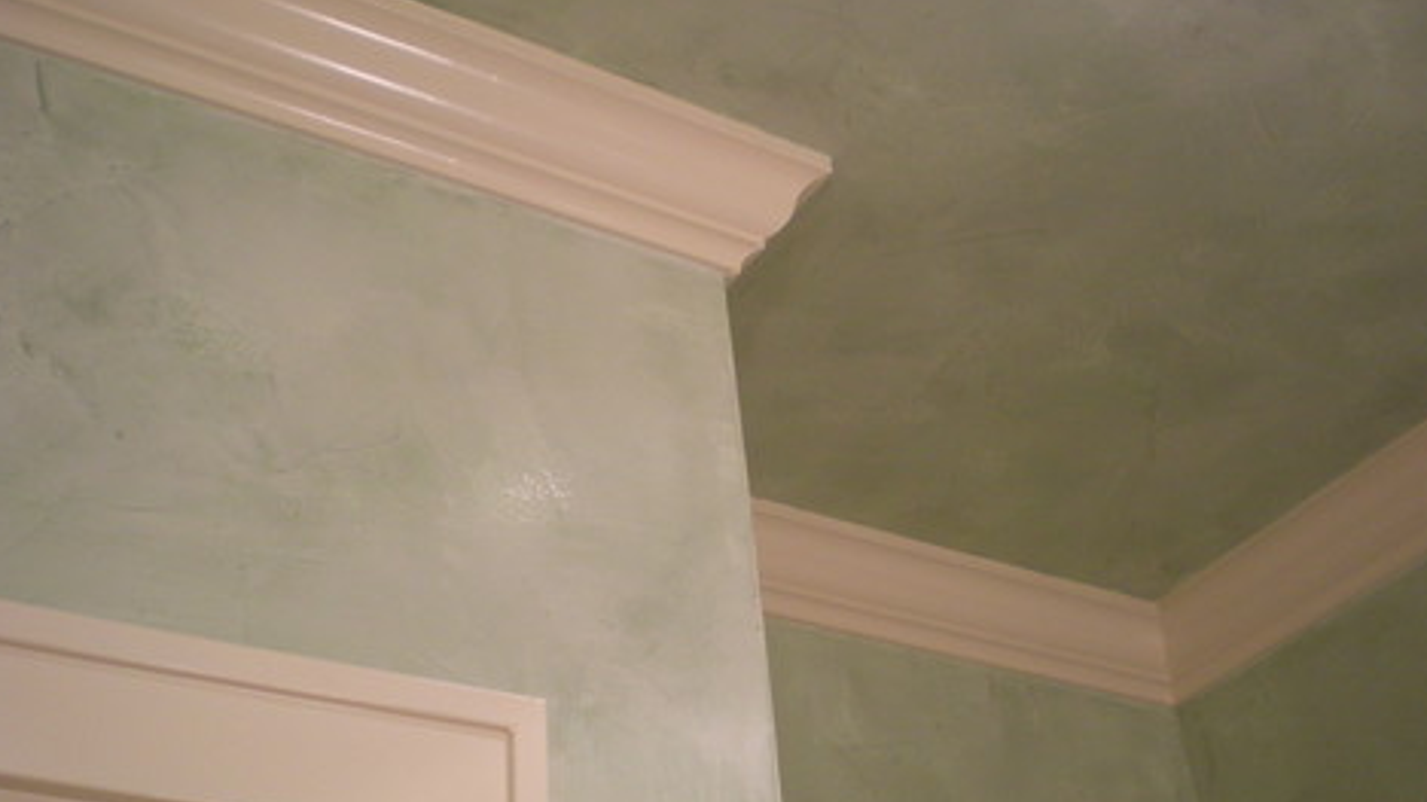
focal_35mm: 46
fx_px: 1740
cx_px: 753
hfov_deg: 44.6
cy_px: 433
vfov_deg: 25.9
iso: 200
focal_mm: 6.3
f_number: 3.1
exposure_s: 1/40.6
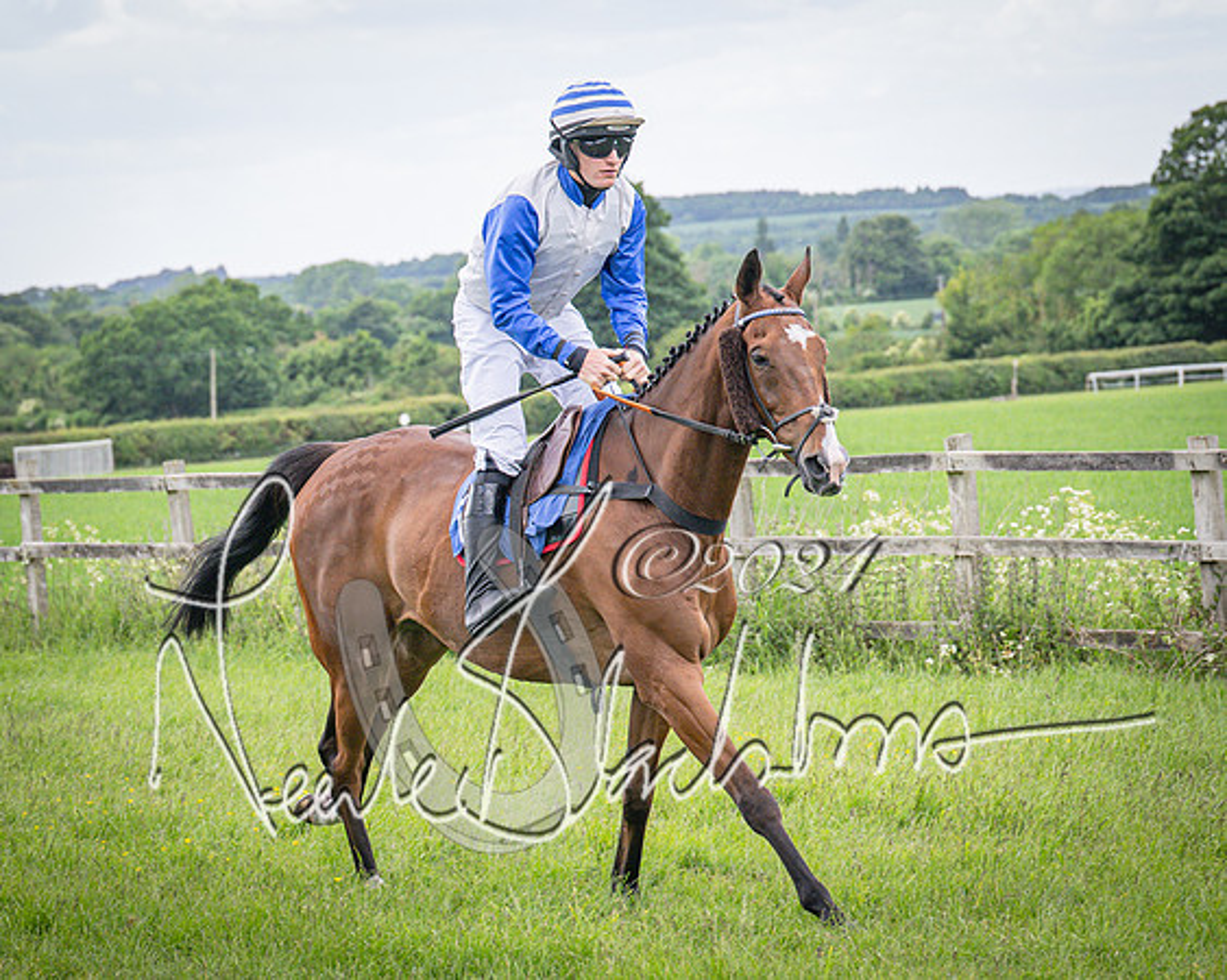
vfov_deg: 9.6
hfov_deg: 12.0
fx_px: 5835
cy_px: 486
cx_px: 311
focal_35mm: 161
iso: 400
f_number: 4
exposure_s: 1/1600
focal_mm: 70
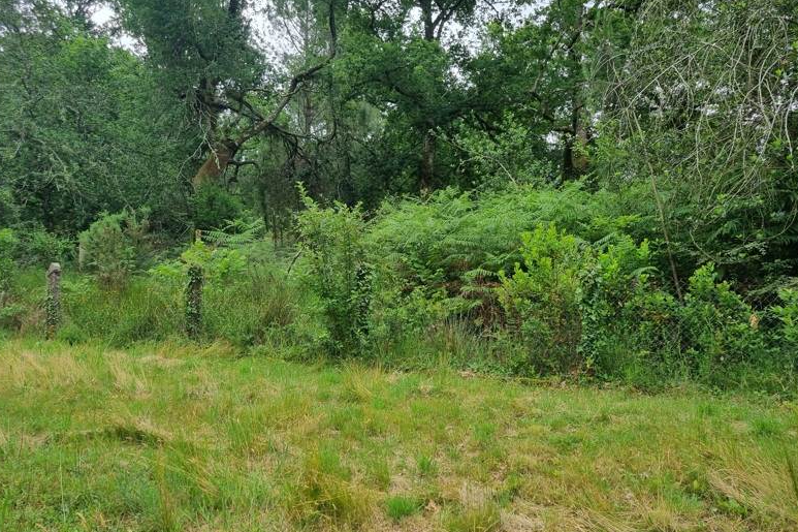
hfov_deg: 65.5
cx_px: 401
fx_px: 620
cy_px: 238
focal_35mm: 28
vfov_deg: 46.3
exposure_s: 1/394
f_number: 1.8
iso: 50
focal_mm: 5.4
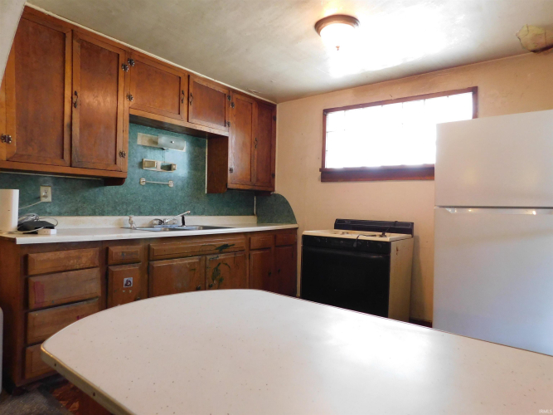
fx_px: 367
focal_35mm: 23
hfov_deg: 73.9
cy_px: 208
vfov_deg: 58.9
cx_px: 276
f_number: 3
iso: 280
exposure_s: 1/30
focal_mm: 4
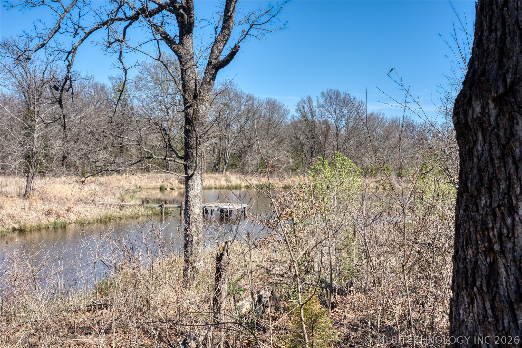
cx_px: 261
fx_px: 696
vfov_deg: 28.1
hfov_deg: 41.1
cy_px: 174
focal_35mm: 48
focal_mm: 48
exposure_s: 1/250
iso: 400
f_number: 13
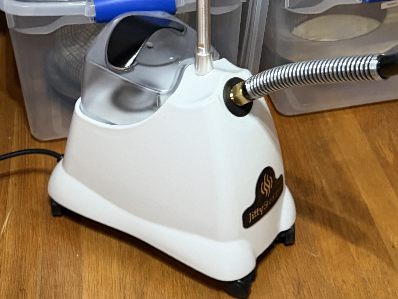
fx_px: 287
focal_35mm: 25
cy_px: 152
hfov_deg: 69.4
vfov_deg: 54.9
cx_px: 195
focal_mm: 6.76
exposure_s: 1/40
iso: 800
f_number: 1.78
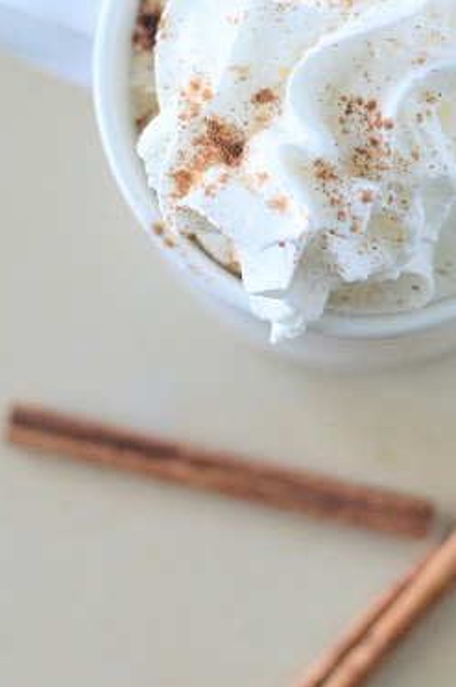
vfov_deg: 11.2
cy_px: 33
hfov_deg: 7.5
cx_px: 271
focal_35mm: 182
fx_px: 3467
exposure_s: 1/500
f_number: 2.8
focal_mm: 50
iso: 1250
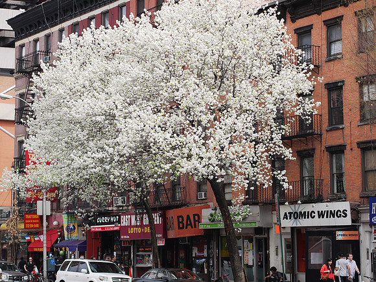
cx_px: 188
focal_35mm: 90
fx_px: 978
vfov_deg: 16.4
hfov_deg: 21.8
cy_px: 141
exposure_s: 1/1300
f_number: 2.5
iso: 100
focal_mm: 45
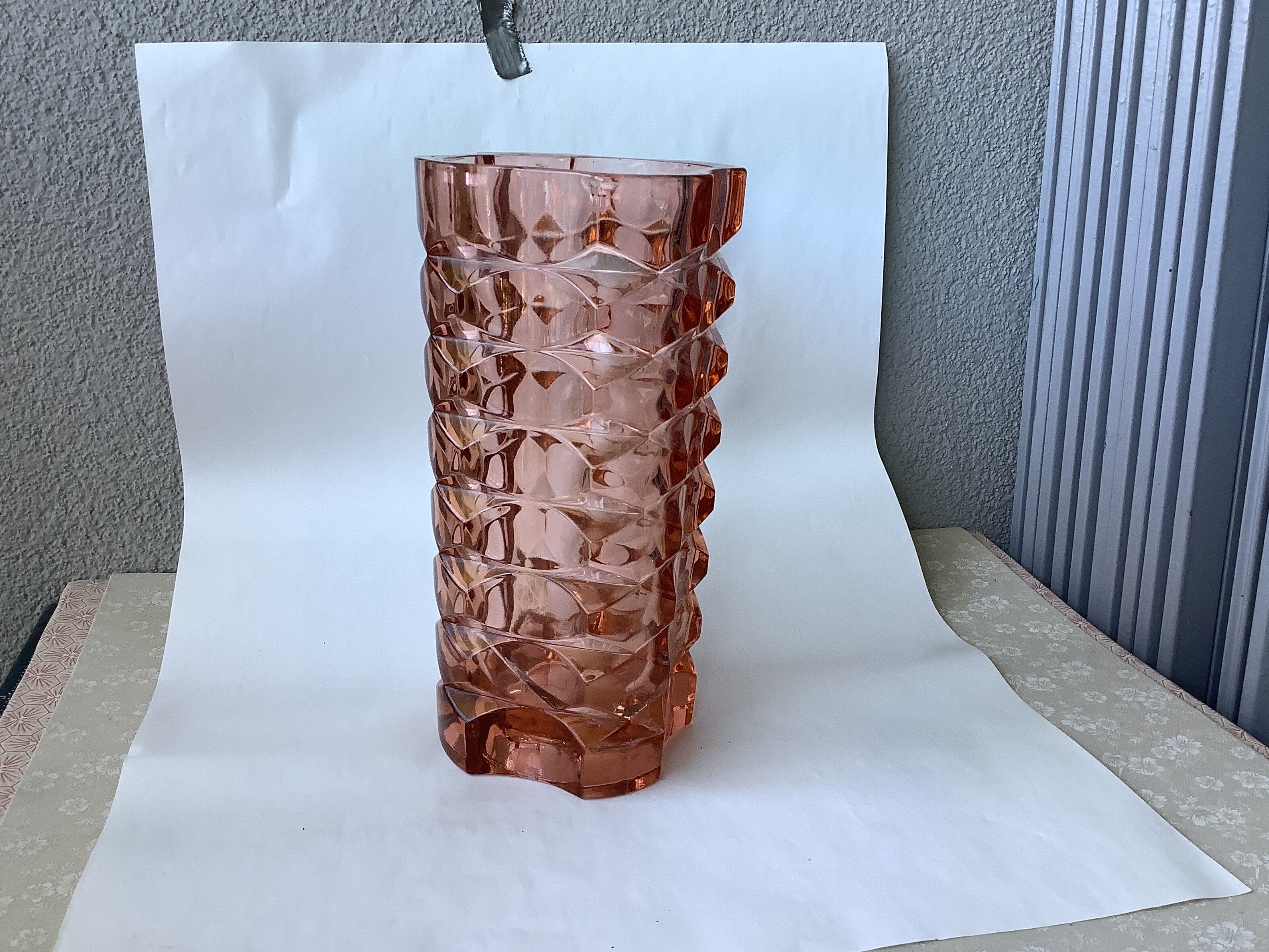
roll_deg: -0.8
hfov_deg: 56.8
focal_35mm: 32
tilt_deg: -14.3
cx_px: 633
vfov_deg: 44.2
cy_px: 468
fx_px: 1173
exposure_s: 1/100
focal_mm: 3.3
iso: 50
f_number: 2.4
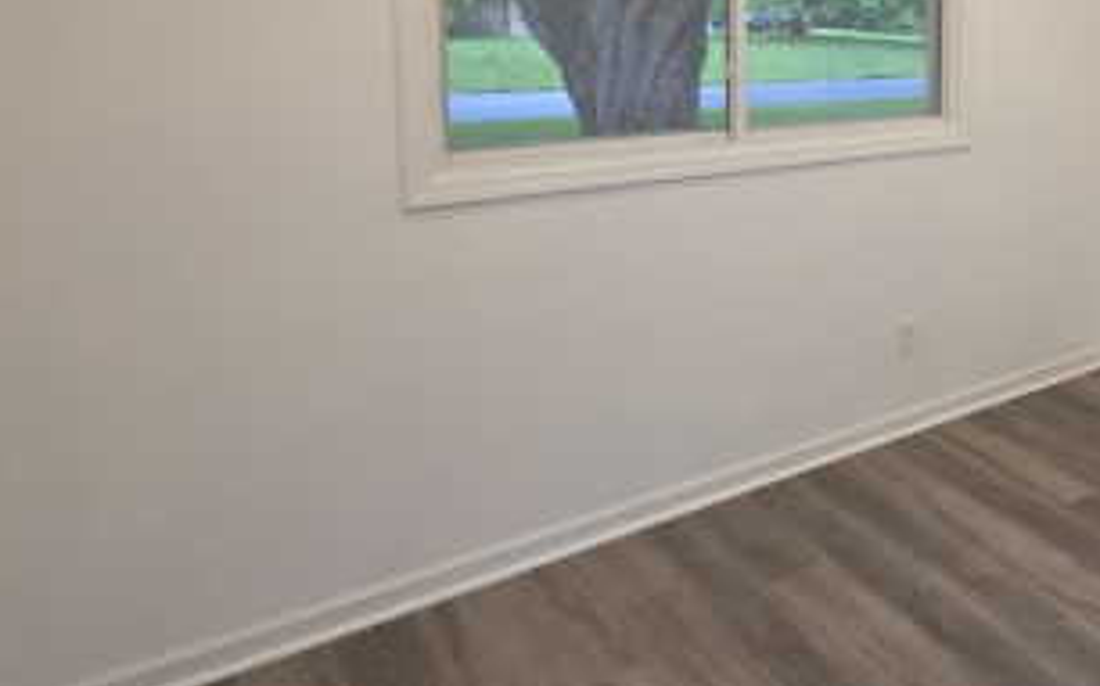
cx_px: 990
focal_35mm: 30
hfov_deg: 54.7
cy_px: 115
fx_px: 899
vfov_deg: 39.7
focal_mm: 2.2
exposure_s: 1/120
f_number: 2.2
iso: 160
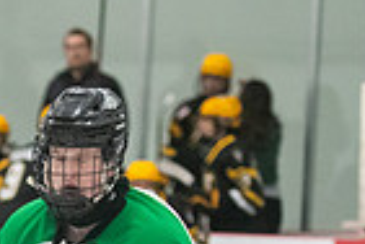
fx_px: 4998
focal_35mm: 493
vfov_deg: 2.8
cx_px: -318
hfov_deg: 4.1
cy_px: 512
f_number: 2.8
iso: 4000
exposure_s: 1/800
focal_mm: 98
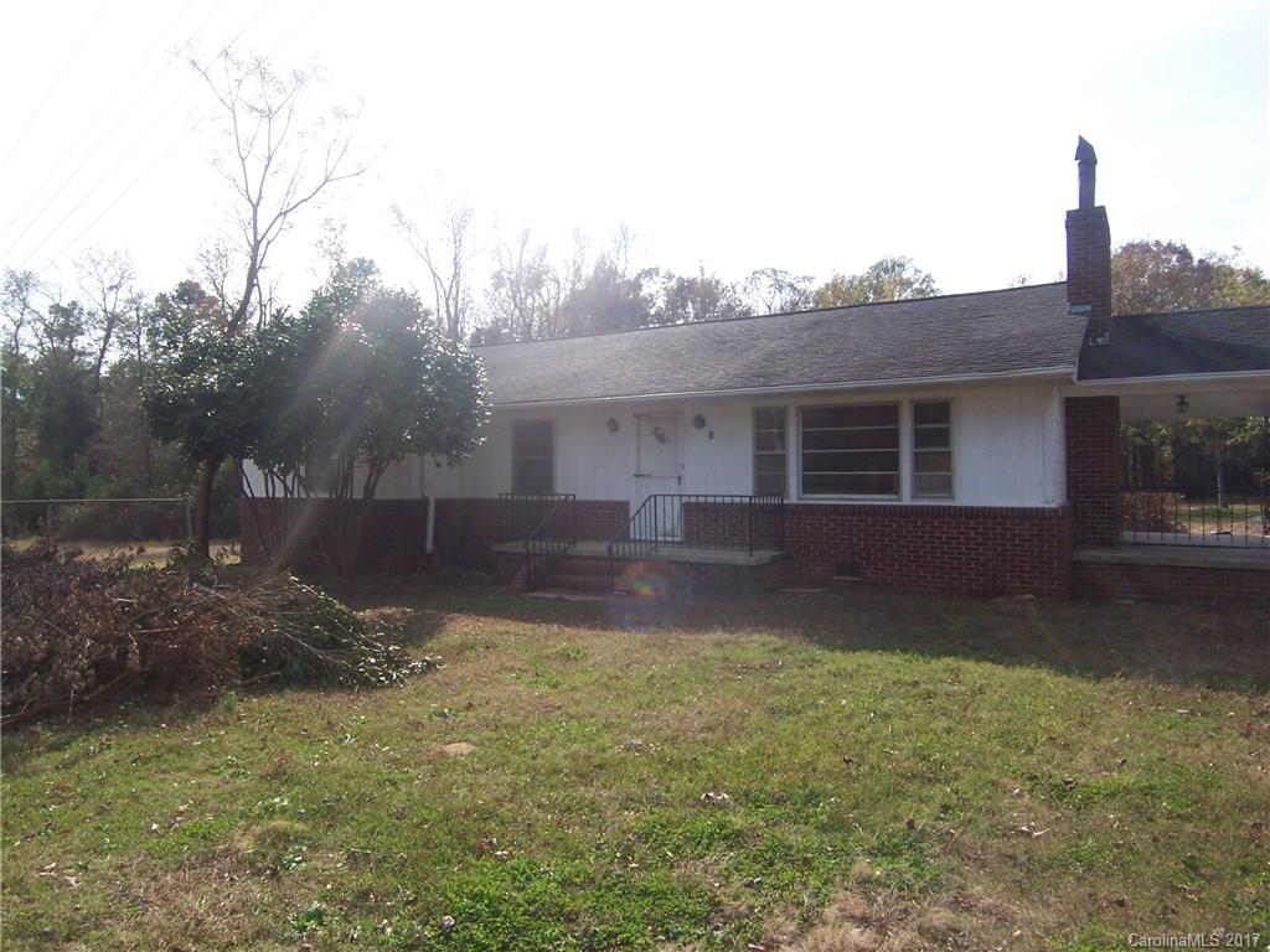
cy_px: 476
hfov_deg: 73.9
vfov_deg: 58.9
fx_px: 844
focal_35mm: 23
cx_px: 635
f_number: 5.6
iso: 64
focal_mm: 3.8
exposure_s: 1/200
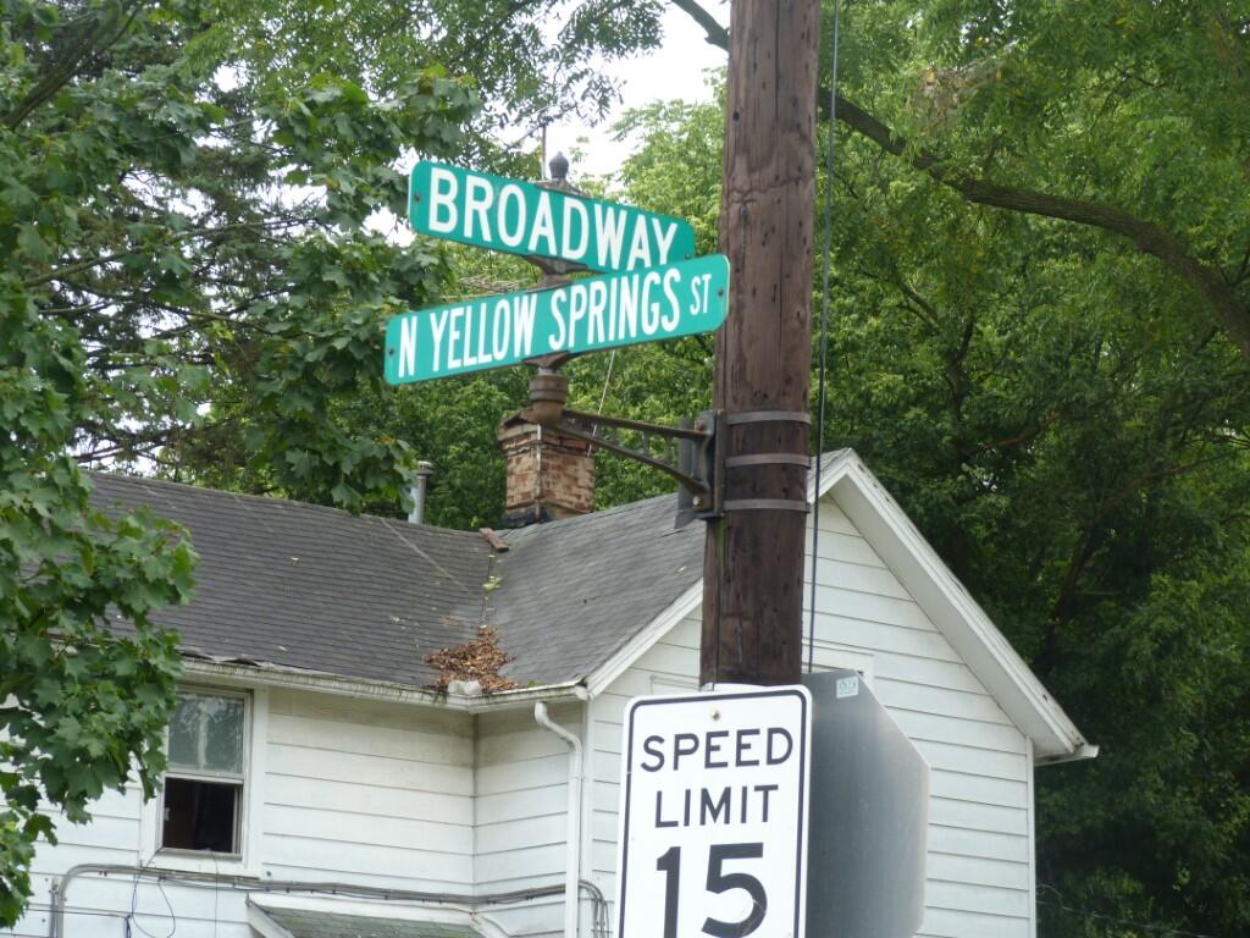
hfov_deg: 17.3
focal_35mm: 114
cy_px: 469
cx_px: 625
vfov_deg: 13.0
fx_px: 4117
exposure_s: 1/125
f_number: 3.5
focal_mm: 20.4
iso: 80
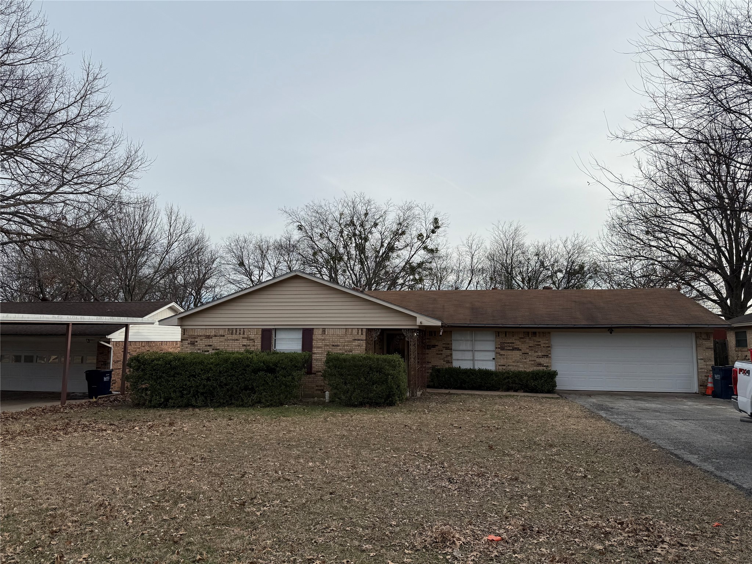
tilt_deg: +6.4
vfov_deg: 56.8
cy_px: 282
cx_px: 376
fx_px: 521
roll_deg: -0.7
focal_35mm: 24
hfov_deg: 71.6
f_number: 1.78
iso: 80
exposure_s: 1/4975
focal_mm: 6.76
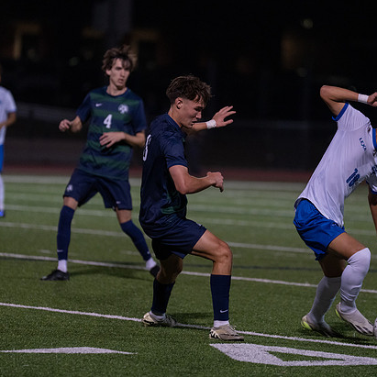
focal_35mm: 304
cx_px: 200
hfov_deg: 5.8
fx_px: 3746
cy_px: 165
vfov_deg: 5.8
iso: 2500
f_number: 2.8
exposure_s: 1/1250
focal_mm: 200
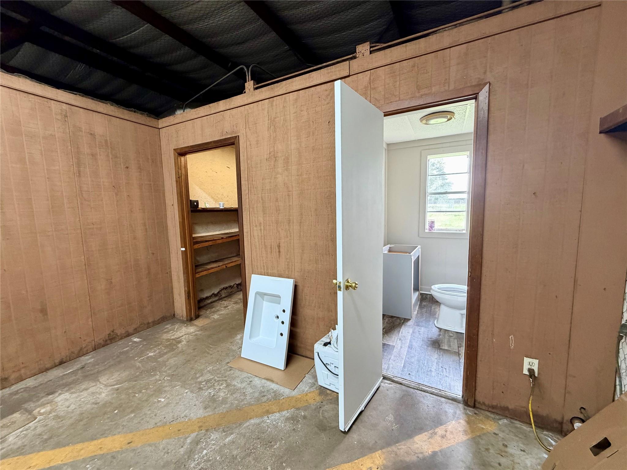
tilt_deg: -5.8
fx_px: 254
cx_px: 314
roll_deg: +0.9
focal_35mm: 14
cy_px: 235
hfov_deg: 102.1
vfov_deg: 85.7
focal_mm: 2.22
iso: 320
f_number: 2.2
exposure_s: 1/60
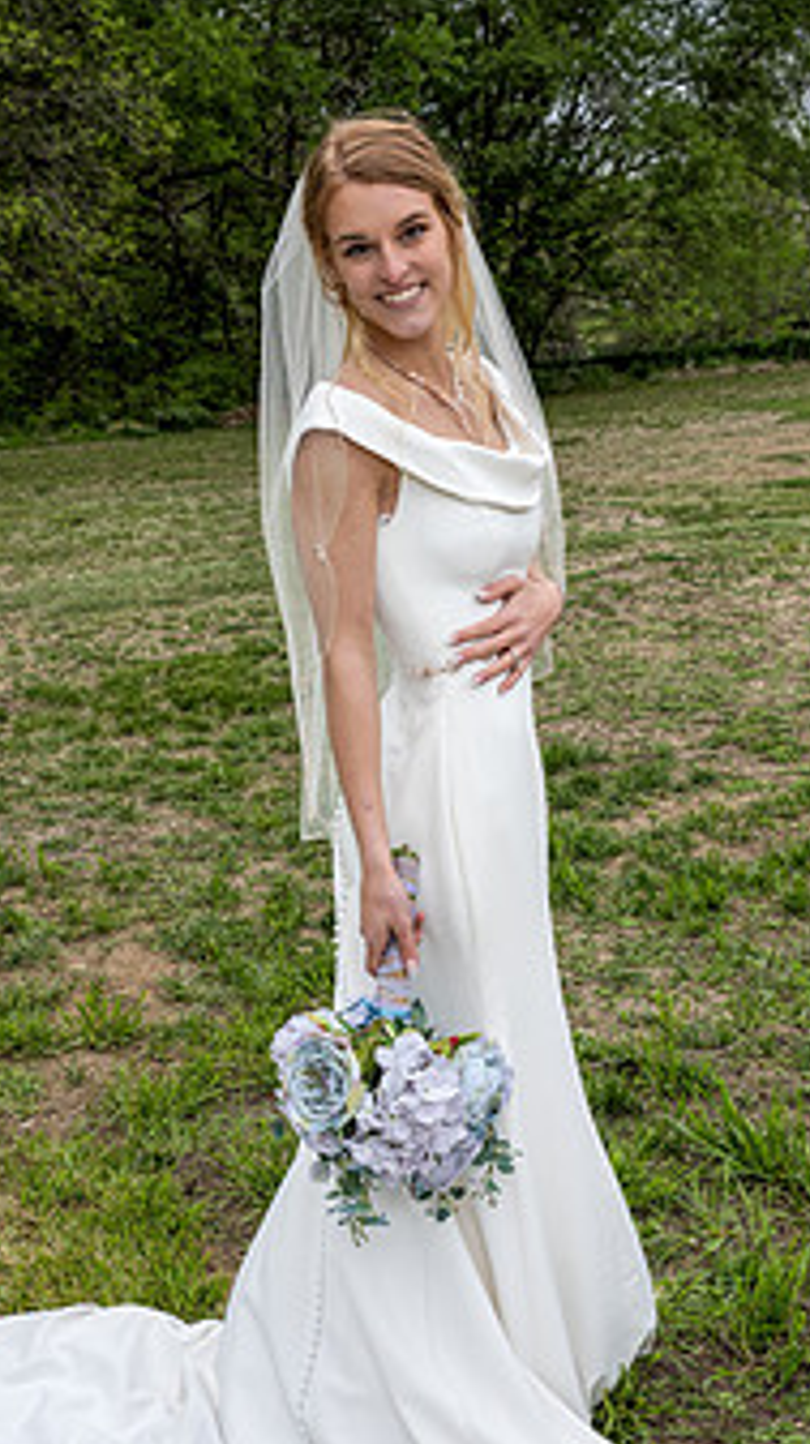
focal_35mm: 42
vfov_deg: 48.3
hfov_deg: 28.3
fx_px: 1607
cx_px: 381
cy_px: 810
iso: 100
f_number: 7.1
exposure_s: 1/80
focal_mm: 30
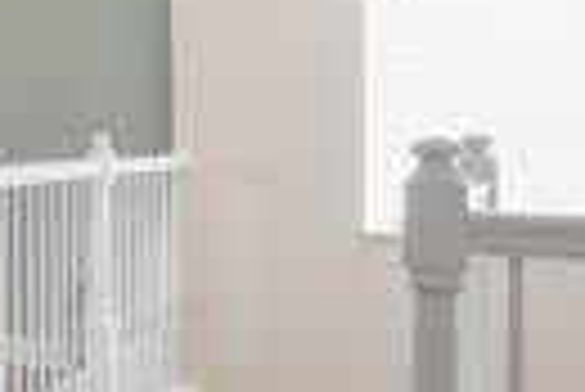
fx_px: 960
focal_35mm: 59
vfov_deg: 23.0
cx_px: -333
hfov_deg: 24.6
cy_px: 146
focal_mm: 16
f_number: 9
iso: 400
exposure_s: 1/60
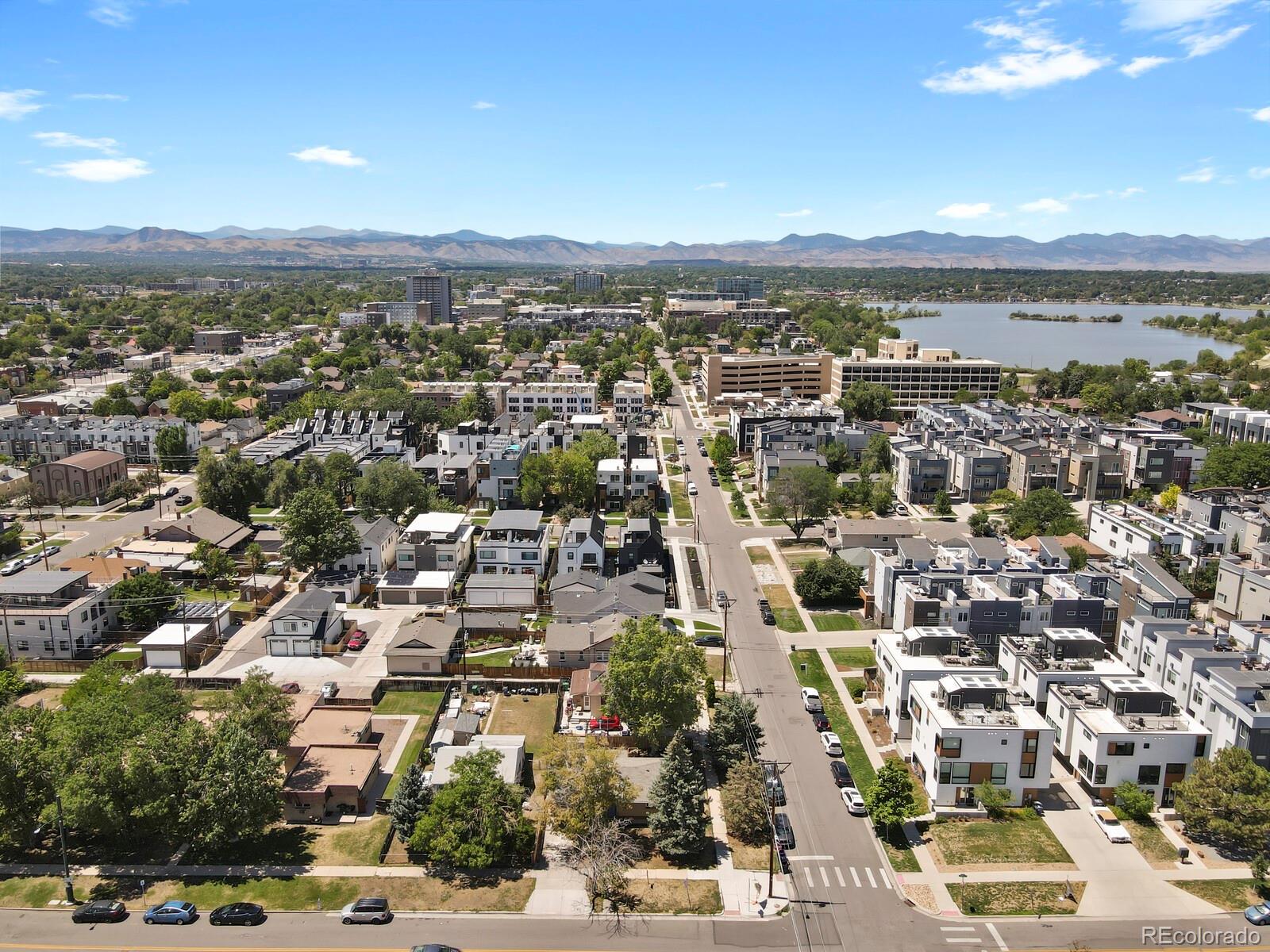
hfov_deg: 71.6
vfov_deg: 56.8
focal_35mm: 24
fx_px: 881
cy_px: 476
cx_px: 635
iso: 100
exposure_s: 1/400
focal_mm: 4.5
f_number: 2.8
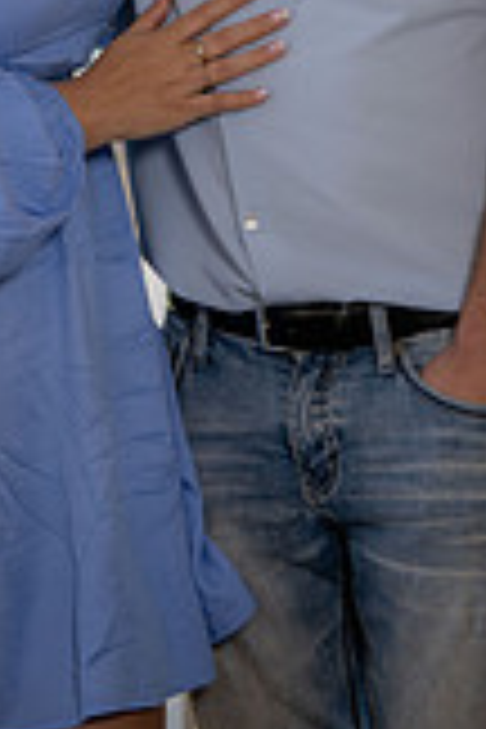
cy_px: -72
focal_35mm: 233
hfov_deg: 5.9
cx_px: 122
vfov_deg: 8.8
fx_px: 4718
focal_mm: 84
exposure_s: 1/160
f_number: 2.8
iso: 100
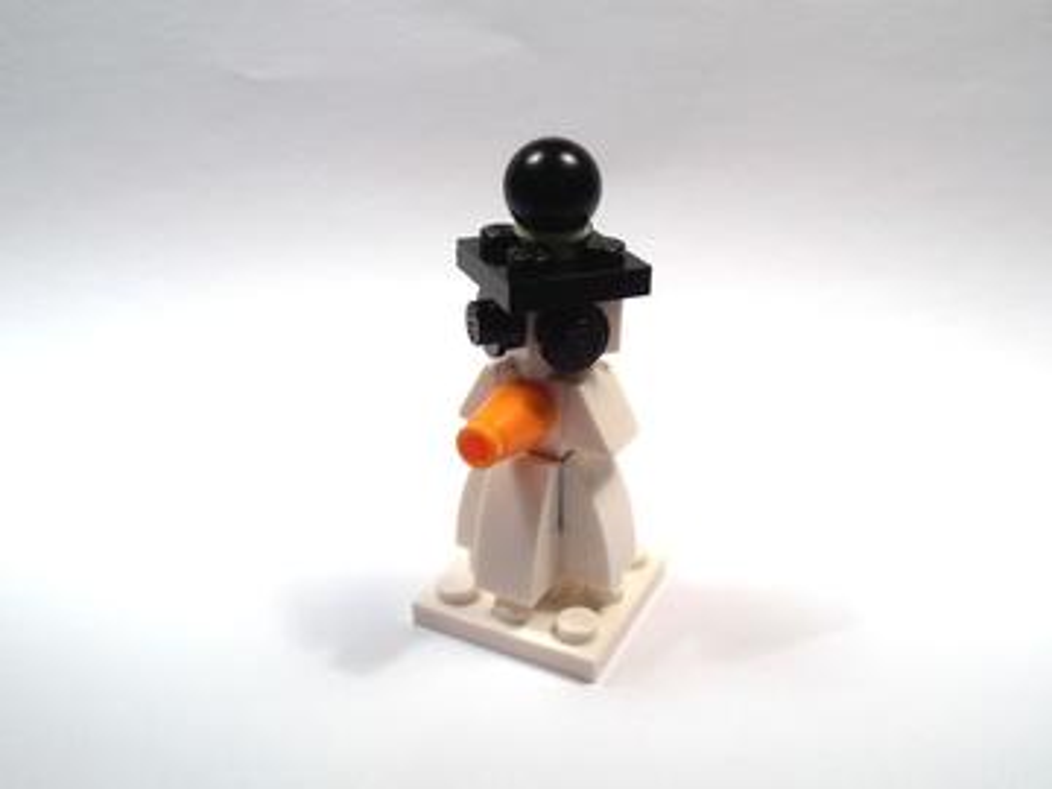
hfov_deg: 50.1
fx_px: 1124
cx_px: 526
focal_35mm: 37
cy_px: 394
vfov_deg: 38.7
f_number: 3.9
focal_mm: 6.61
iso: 80
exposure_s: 1/80
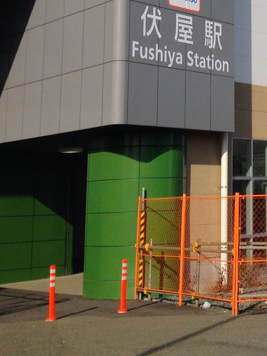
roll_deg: +0.8
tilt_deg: +8.8
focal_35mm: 100
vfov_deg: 19.1
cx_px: 334
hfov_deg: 14.3
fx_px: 1028
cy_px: -4
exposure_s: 1/2513
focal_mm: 4.28
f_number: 2.4
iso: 50
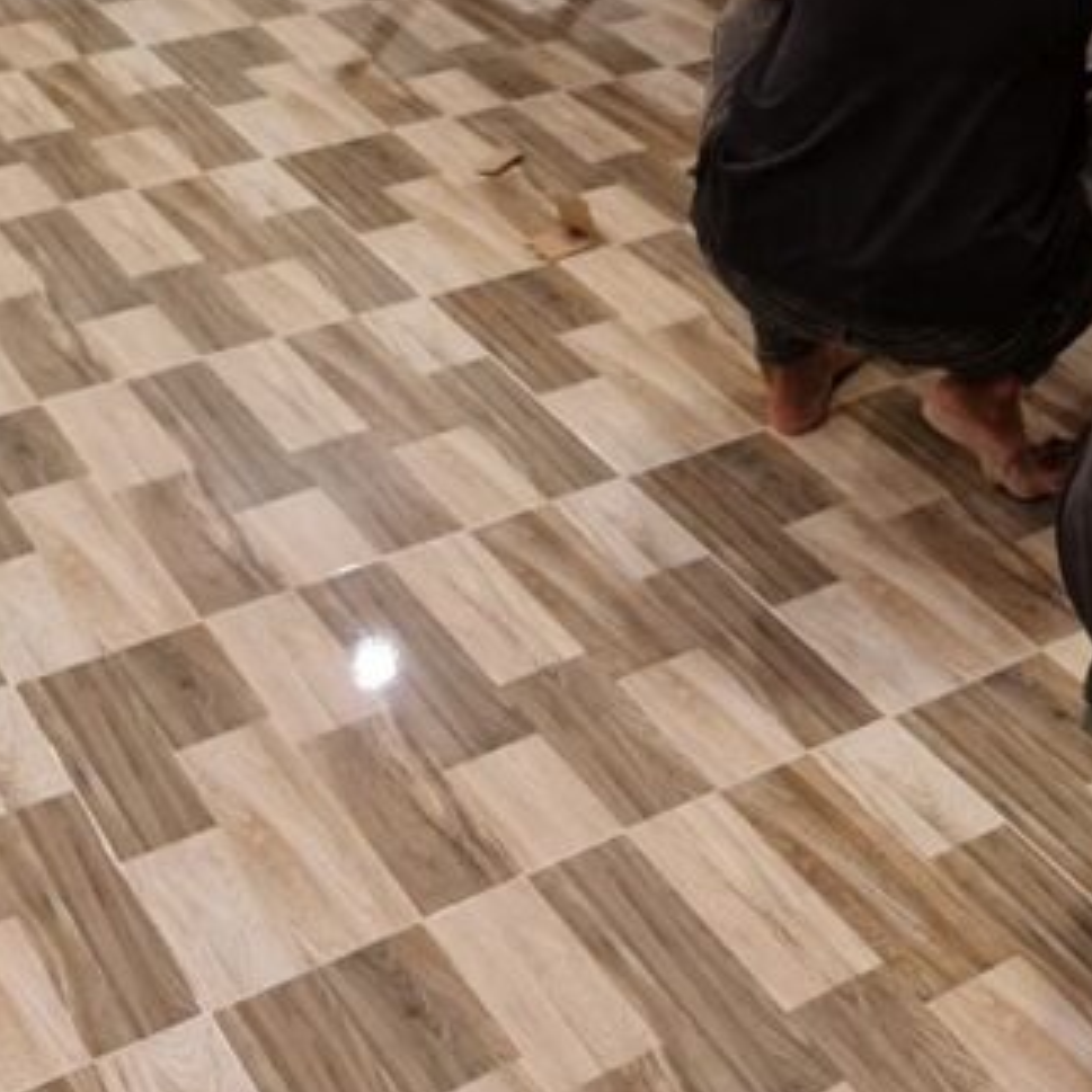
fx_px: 2498
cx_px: 1508
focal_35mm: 70
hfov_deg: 21.7
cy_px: -81
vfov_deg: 23.3
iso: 320
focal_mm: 7
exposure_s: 1/50
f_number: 1.8
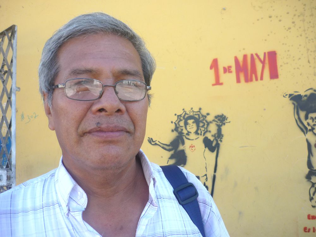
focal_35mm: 33
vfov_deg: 42.9
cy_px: 118
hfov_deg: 55.4
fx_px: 301
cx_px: 158
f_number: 2.8
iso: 100
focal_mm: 5.5
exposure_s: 1/320
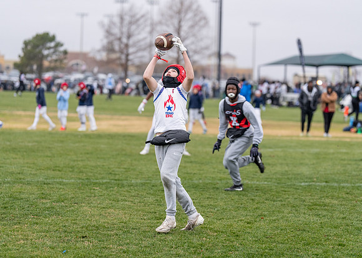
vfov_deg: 11.5
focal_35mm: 125
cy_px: 129
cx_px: 181
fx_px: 1282
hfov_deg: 16.1
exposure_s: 1/1250
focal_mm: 119
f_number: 2.8
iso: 640
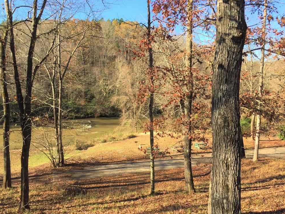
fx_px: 247
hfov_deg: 60.0
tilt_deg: -9.6
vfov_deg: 46.8
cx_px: 145
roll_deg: -2.8
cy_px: 108
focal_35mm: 30
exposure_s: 1/599
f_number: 2.2
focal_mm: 4.15
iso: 32
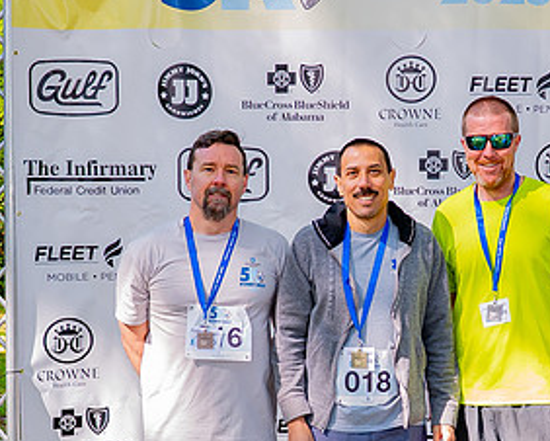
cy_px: 309
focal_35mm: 90
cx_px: 389
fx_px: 1466
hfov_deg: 21.1
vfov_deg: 17.0
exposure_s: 1/200
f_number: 4
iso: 320
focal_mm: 35
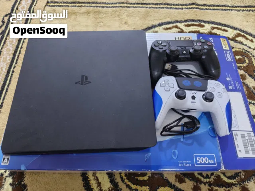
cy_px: 96
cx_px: 128
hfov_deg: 73.9
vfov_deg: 58.9
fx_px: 169
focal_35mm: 23
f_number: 1.8
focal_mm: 5.56
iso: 687
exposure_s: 1/50
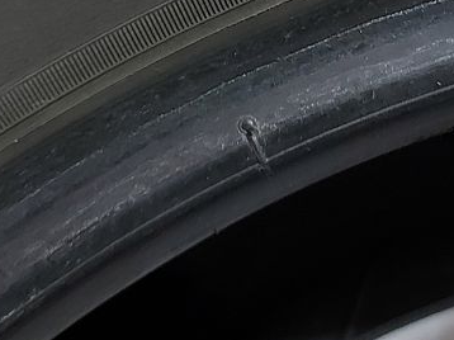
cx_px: 275
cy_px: -98
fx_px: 1219
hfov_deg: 21.1
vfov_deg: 15.2
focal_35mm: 93
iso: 250
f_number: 1.8
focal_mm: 5.23
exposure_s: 1/50
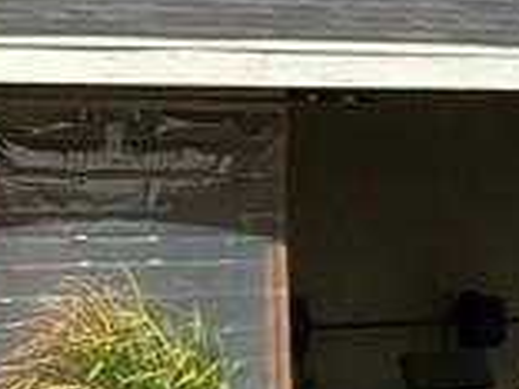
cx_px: 1178
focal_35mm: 184
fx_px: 2759
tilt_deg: -3.6
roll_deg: +0.7
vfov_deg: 8.1
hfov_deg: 9.7
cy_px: 326
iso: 20
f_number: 1.8
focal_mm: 3.99
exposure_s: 1/2288
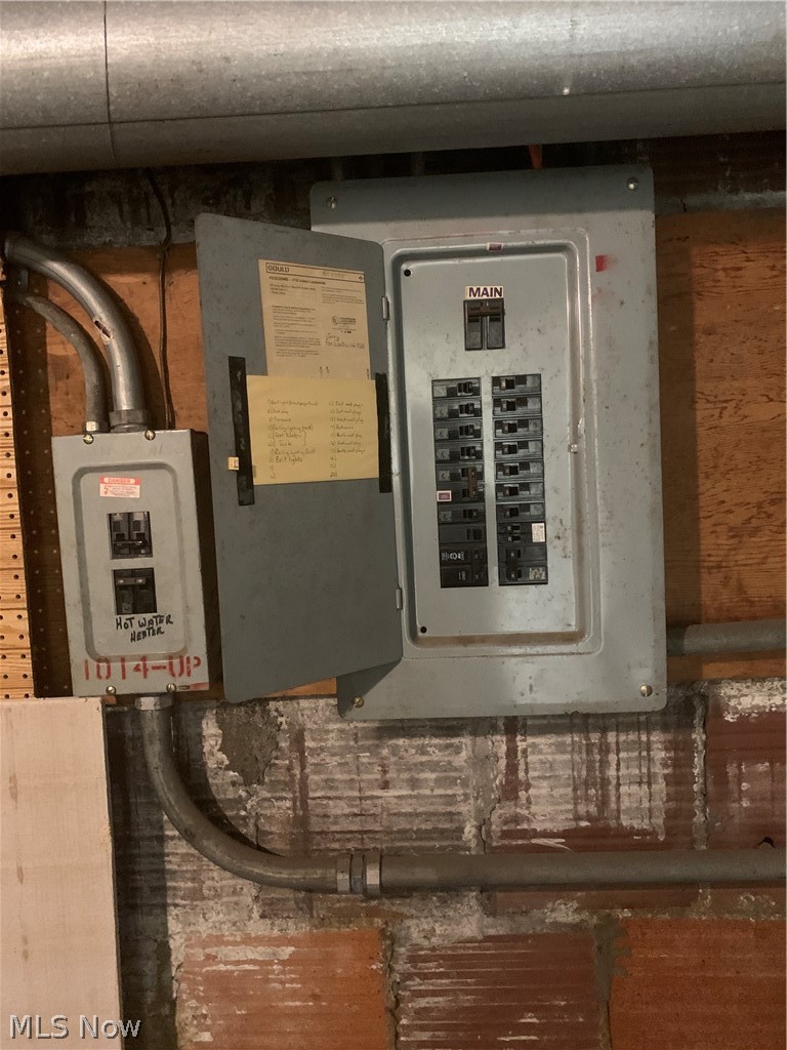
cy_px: 525
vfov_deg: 67.3
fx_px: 788
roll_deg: +3.2
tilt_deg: -3.6
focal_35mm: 26
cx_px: 394
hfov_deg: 53.1
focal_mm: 4.25
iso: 800
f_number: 1.8
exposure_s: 1/24
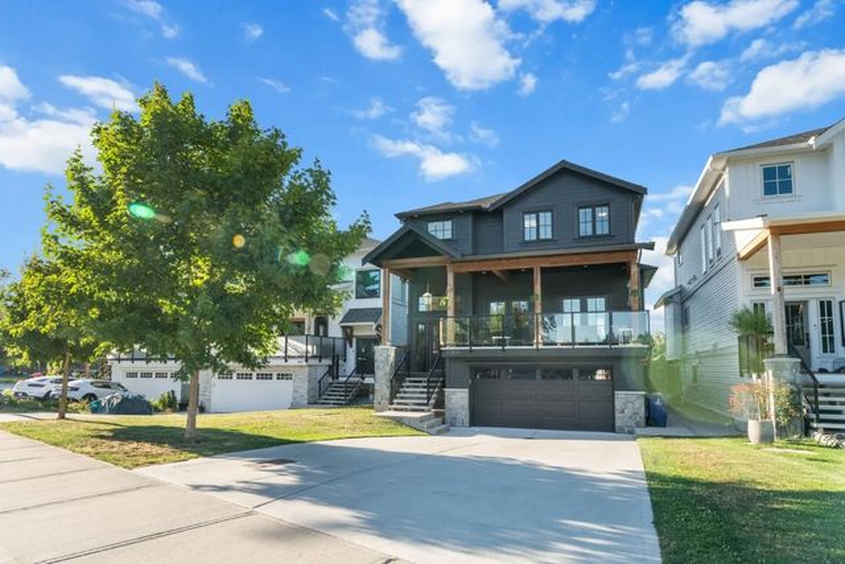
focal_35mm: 21
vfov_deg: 59.5
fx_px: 493
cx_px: 422
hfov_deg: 81.2
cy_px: 282
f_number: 16
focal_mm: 21
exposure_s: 1/6
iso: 100
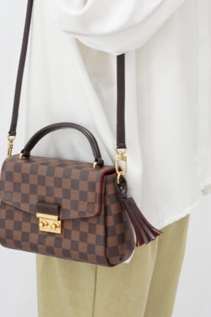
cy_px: 56
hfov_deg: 11.6
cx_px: 116
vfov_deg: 17.2
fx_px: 1038
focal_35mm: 118
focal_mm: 50
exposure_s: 1/8
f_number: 6.3
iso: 640
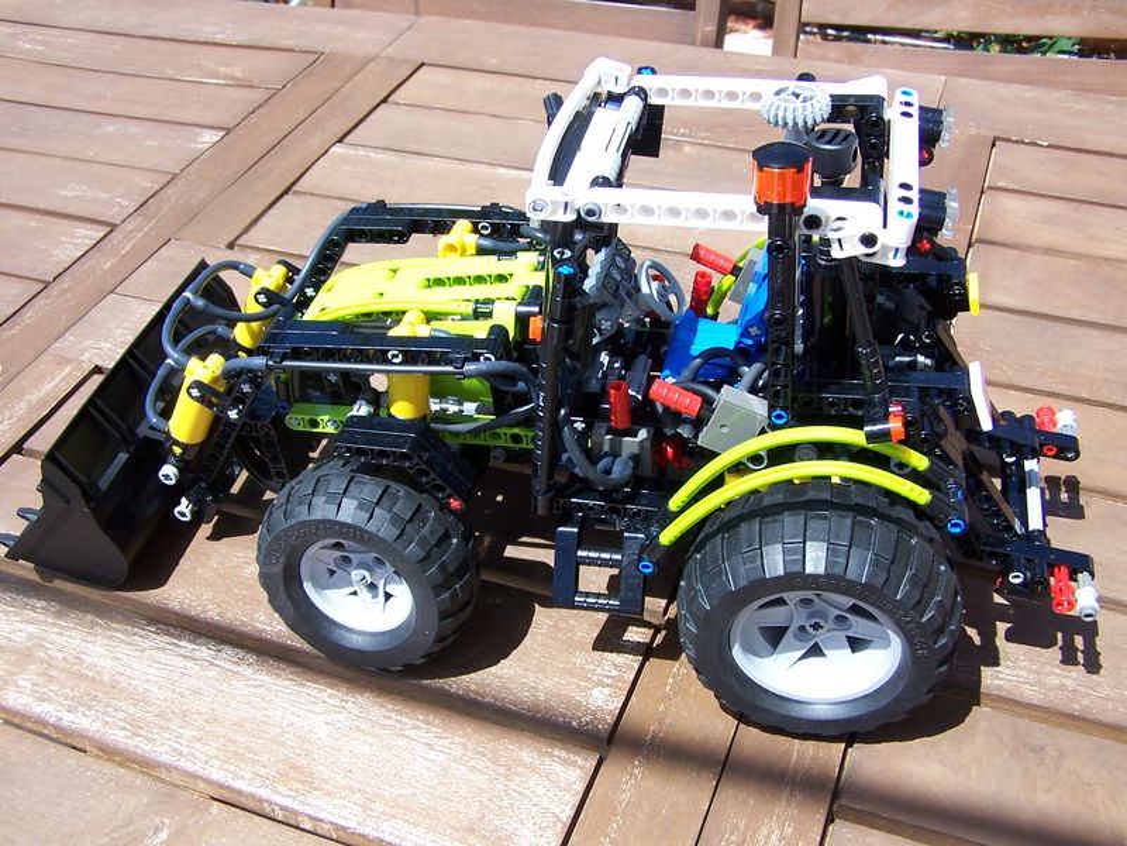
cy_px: 423
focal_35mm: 38
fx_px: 1237
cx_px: 564
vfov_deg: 37.7
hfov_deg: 49.0
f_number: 4
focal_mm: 6.3
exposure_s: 1/500
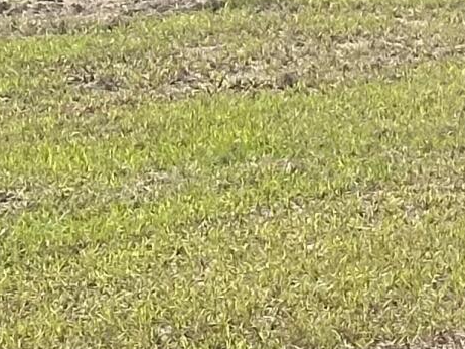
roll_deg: -0.4
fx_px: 4189
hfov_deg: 6.0
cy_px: -72
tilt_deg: -3.5
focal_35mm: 312
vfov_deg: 4.7
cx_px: 1249
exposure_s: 1/1433
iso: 64
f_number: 1.78
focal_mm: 6.86
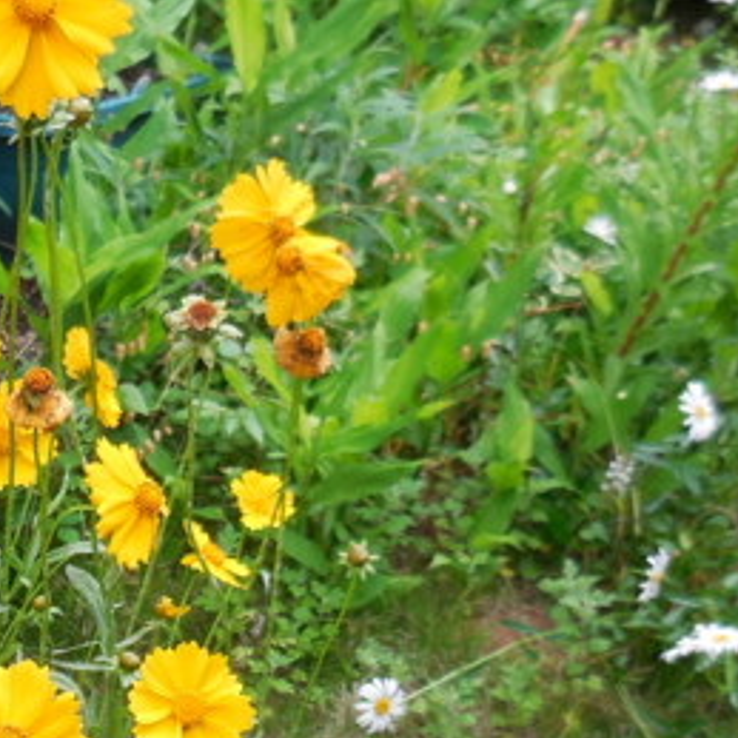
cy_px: 715
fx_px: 1978
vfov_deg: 20.5
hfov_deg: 20.7
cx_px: 80
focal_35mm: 82
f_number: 3.2
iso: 125
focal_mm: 5.3
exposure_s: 1/80
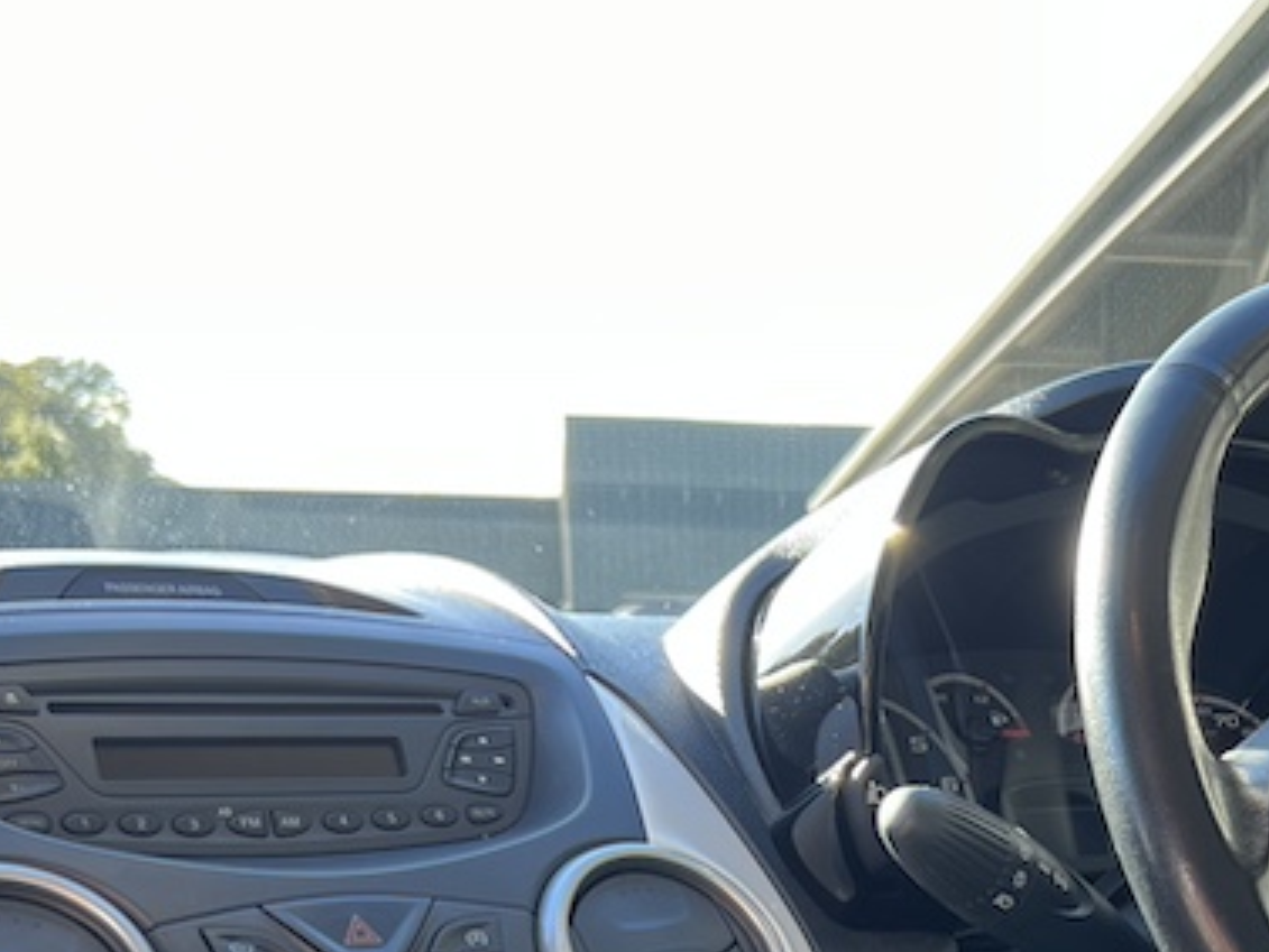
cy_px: 1171
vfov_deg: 19.9
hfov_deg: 27.1
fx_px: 2530
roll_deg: +0.0
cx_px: 1155
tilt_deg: -11.8
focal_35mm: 69
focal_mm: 5.7
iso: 40
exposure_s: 1/176
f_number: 1.5
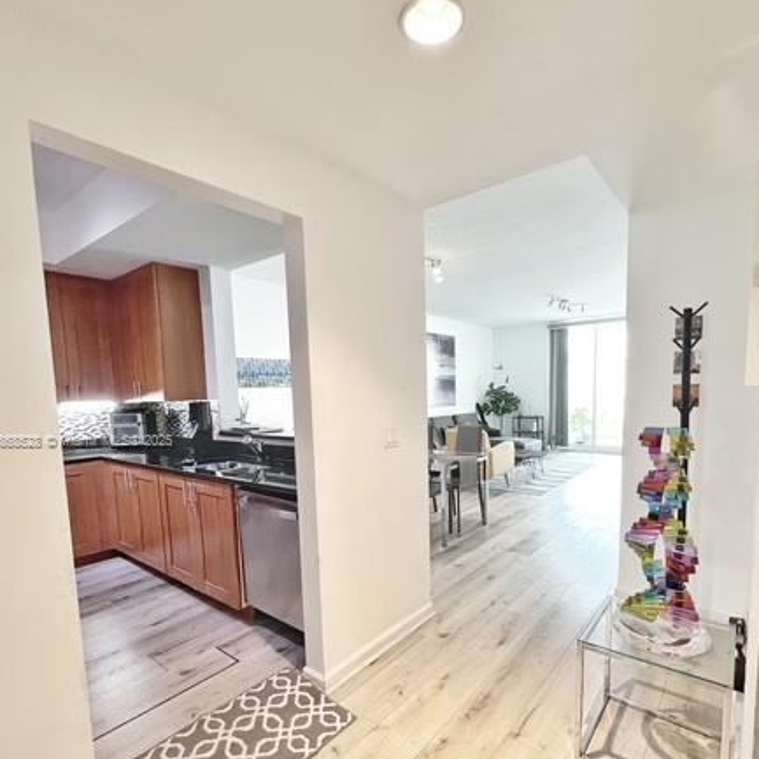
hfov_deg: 83.9
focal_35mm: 17
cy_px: 442
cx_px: 393
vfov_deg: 83.3
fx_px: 422
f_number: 1.8
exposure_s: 1/60
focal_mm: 1.57
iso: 160
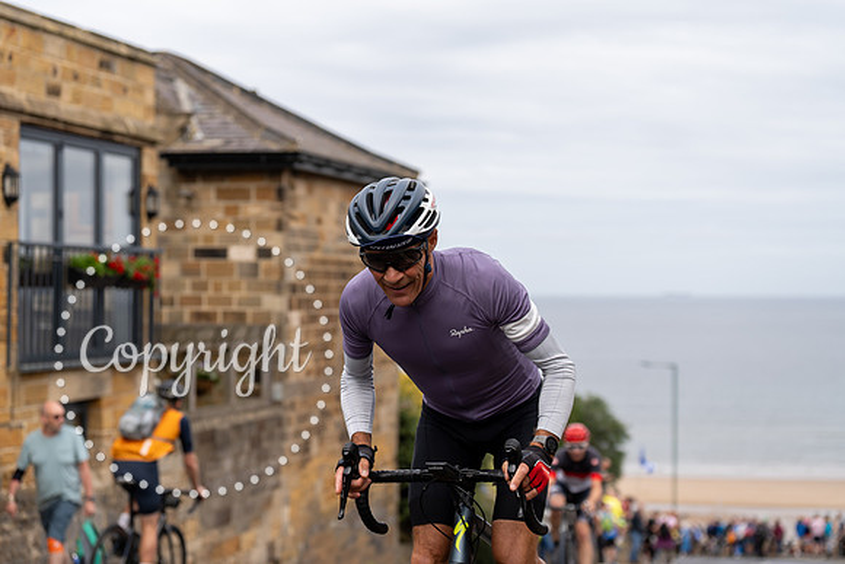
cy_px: 282
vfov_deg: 19.5
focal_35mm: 70
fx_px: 1643
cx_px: 422
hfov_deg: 28.8
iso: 100
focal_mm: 70
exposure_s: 1/640
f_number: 3.5
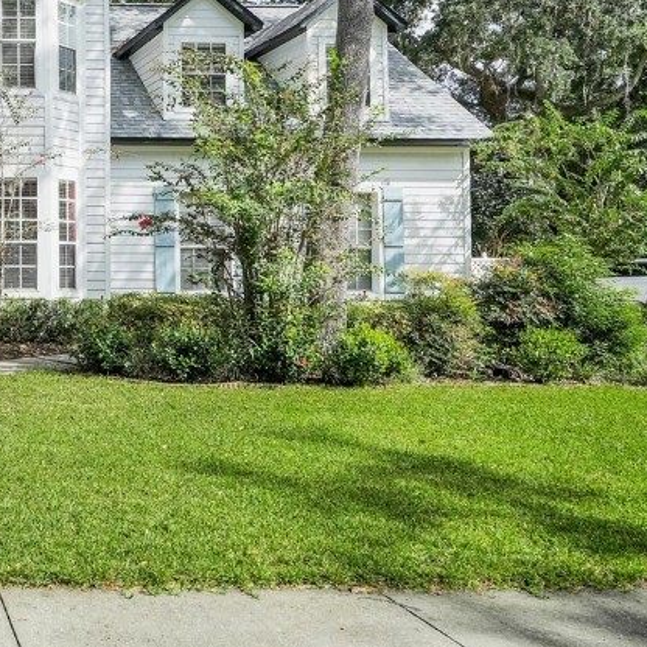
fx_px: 846
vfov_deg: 41.4
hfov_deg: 34.1
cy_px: 222
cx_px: -121
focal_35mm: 40
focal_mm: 17
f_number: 9
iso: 250
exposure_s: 1/320
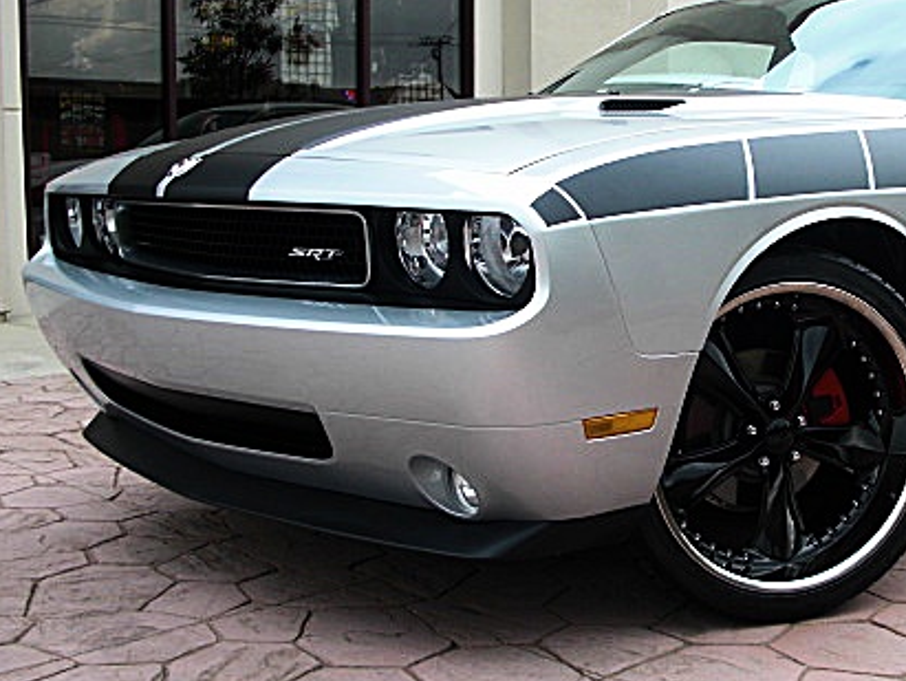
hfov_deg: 33.7
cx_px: 666
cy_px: 350
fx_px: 1467
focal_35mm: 56
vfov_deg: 26.1
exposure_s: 1/320
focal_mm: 6.3
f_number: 2.8
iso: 50
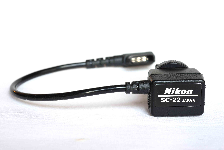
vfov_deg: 22.6
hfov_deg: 33.4
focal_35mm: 60
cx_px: 112
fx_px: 373
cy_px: 75
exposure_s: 1.6
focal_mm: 60
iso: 100
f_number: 18
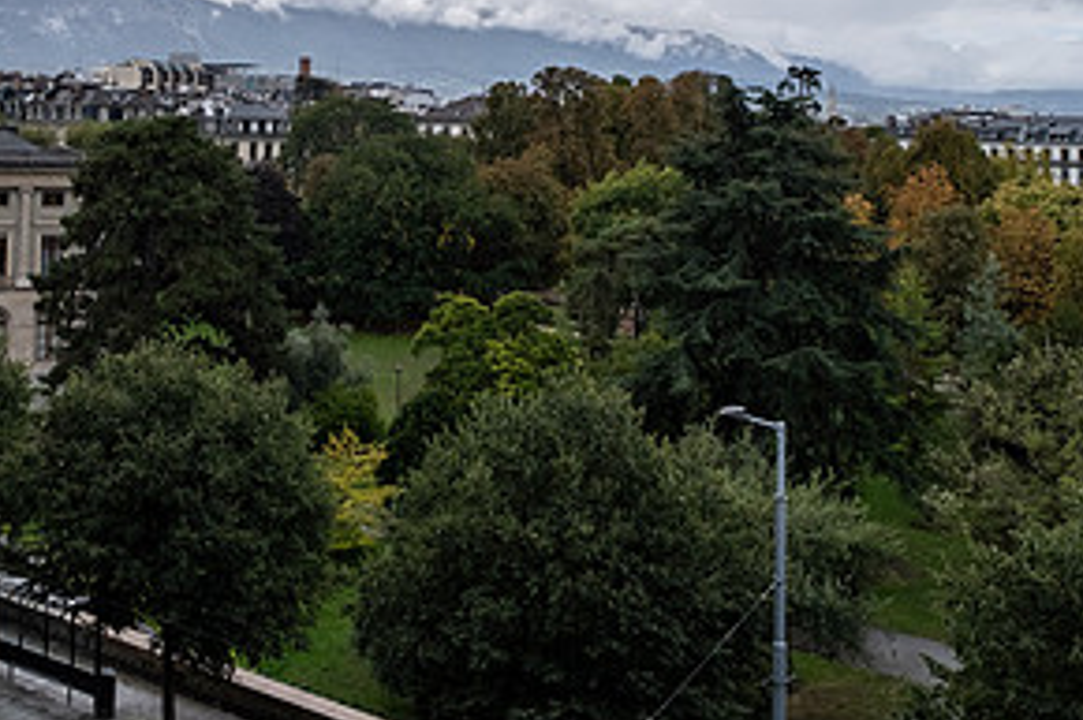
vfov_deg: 26.9
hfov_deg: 40.9
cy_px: 47
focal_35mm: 48
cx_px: 411
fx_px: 1443
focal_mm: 16
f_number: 5.6
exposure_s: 1/1100
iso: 320
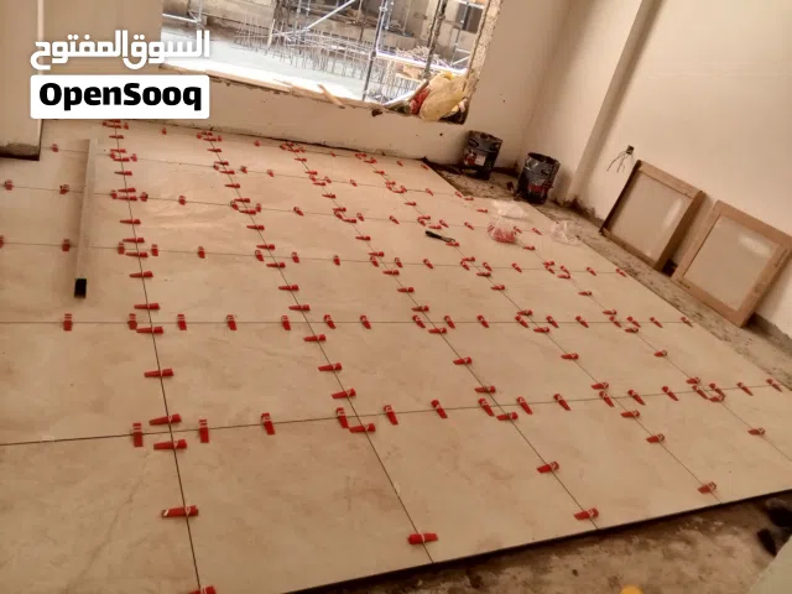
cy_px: 297
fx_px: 618
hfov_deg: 65.3
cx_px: 396
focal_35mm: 27
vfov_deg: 51.4
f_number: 1.6
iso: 319
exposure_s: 1/50
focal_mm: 4.09
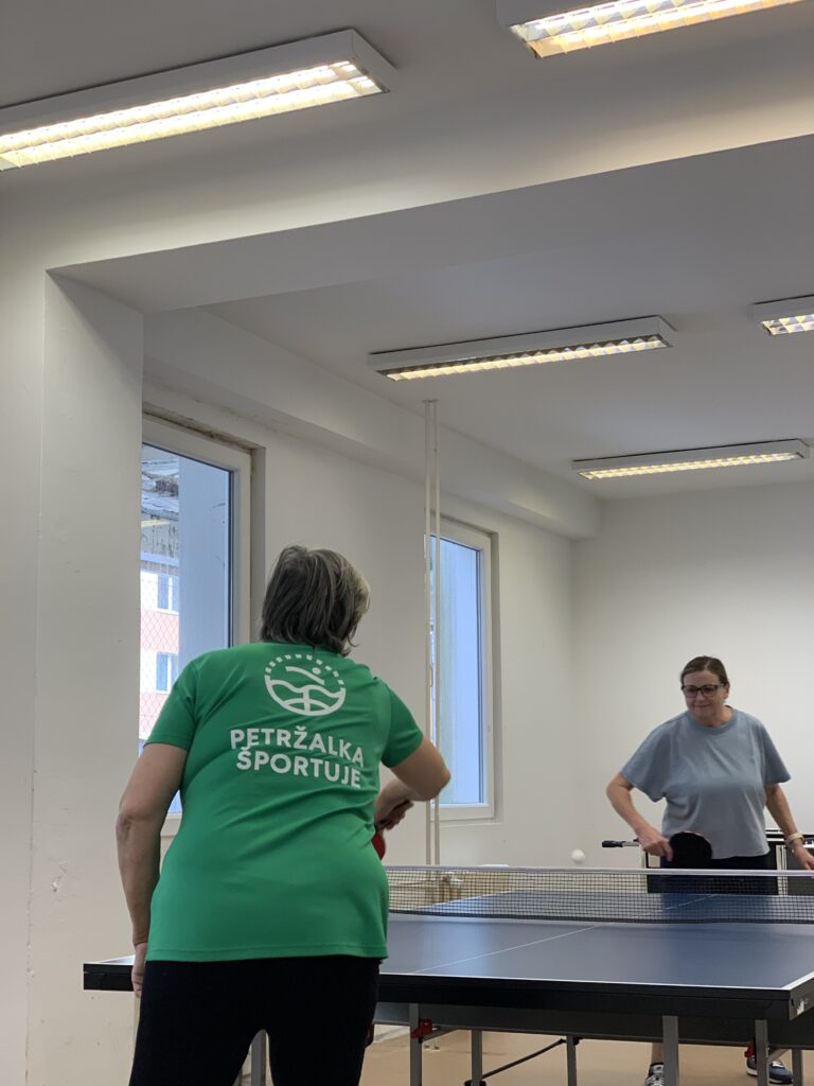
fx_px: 1630
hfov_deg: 28.0
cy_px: 543
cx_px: 407
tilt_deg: +8.2
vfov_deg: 36.8
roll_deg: +1.3
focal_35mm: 52
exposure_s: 1/100
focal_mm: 6
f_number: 2.4
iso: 80
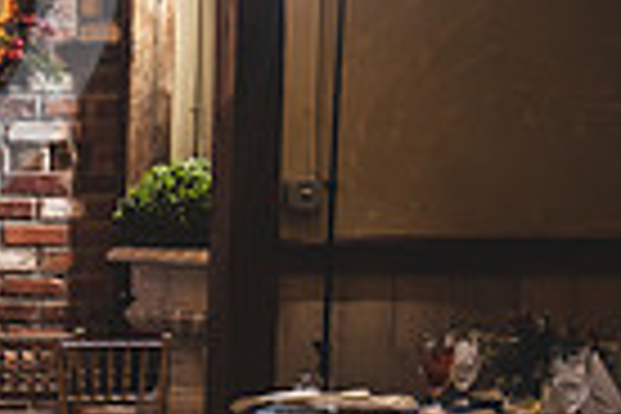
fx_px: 2829
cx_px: -594
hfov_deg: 11.4
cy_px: 353
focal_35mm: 164
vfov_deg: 8.3
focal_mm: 38
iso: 400
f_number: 2.8
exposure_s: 1/100
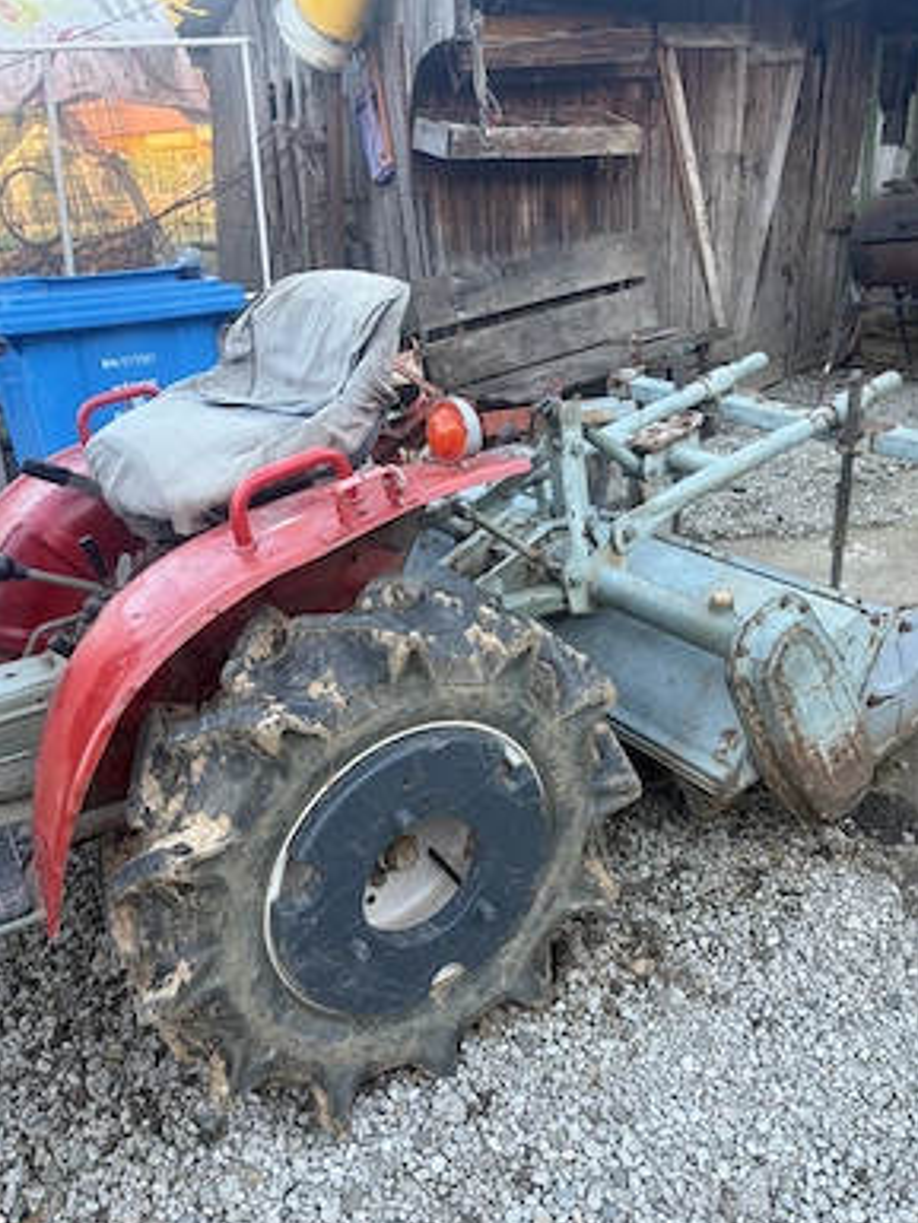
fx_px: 954
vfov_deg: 65.3
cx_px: 448
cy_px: 607
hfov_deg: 51.4
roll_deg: +6.1
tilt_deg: -23.8
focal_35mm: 27
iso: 80
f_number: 1.6
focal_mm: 5.96
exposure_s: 1/122
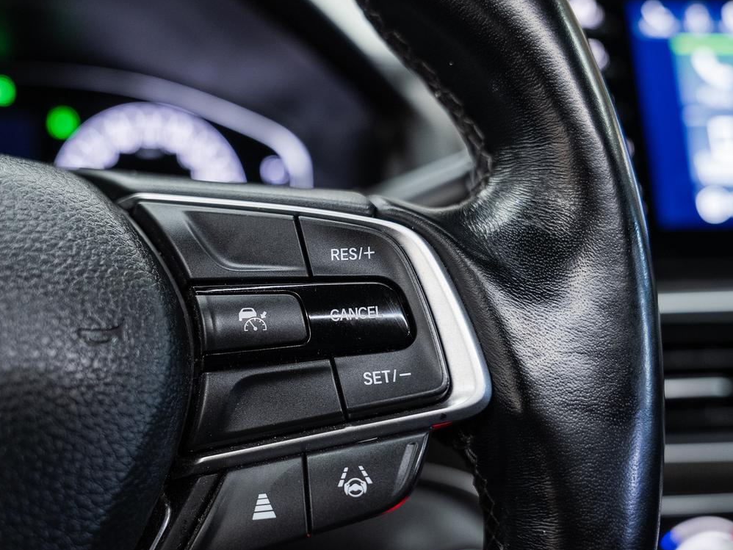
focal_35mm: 38
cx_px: 288
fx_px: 805
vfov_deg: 37.6
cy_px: 326
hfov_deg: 48.6
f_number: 3.5
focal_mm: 27.4
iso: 800
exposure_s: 1/40
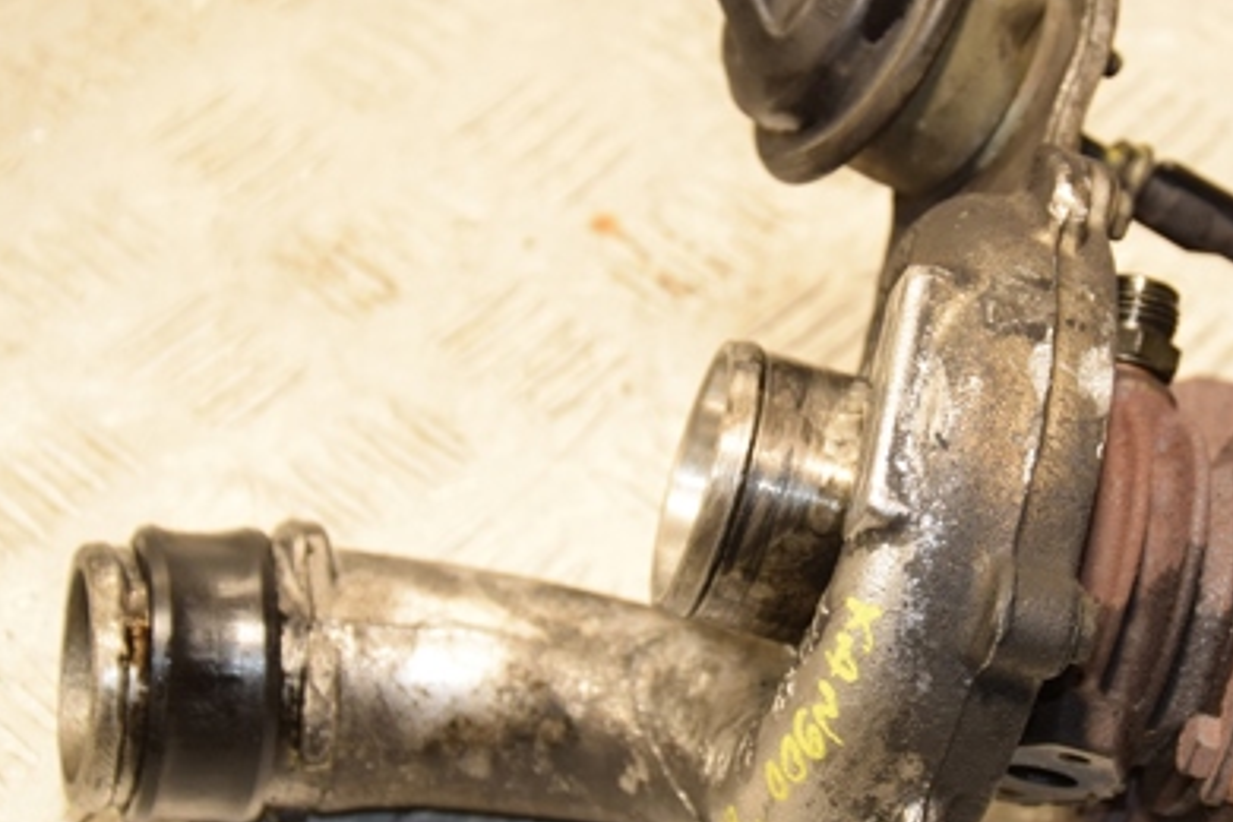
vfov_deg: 11.1
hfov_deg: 16.6
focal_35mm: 123
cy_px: 392
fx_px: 4212
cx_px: 895
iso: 800
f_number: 5
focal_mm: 50
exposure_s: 1/160
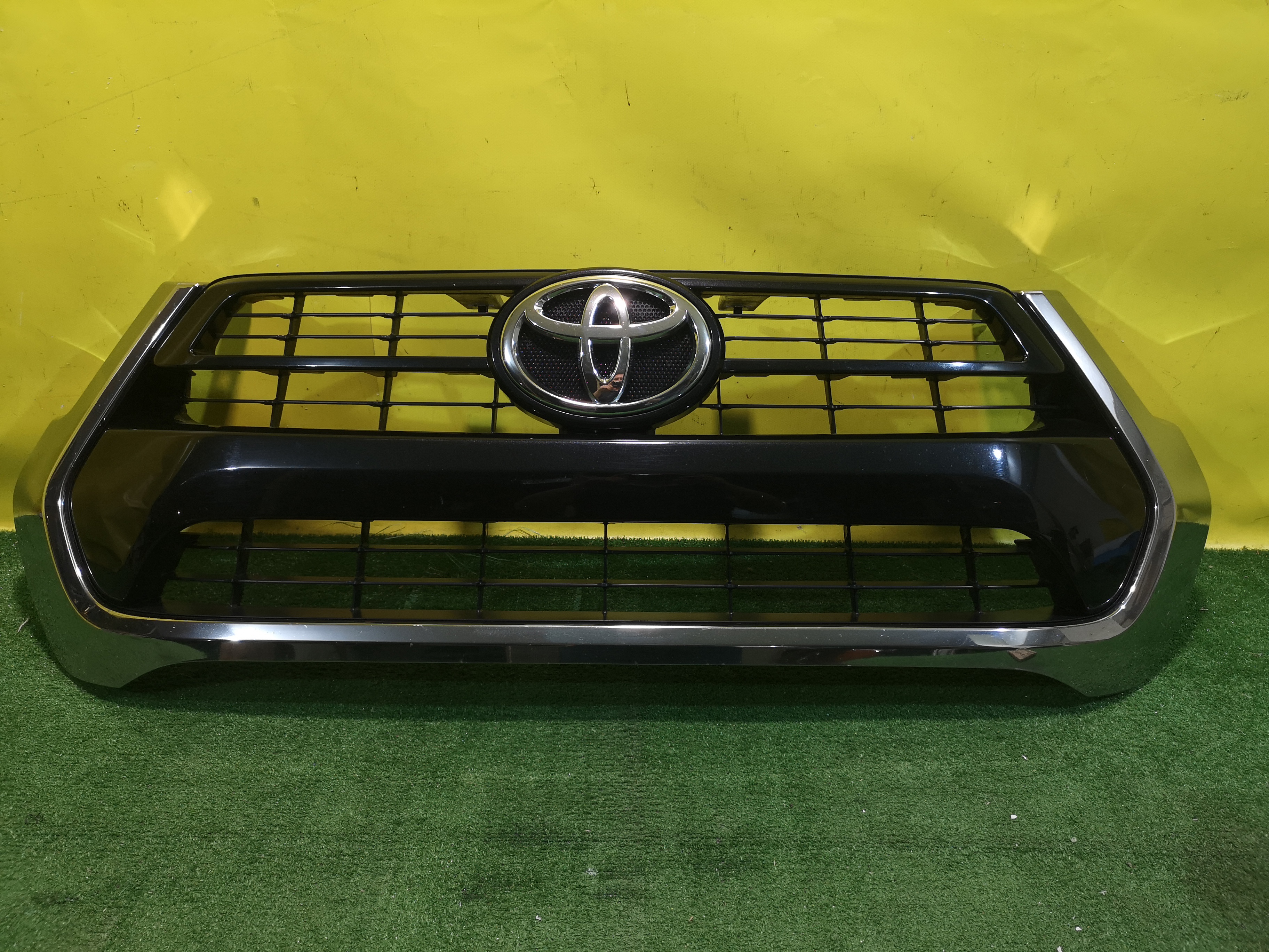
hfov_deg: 65.3
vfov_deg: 51.4
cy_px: 476
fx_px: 990
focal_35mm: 27
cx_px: 634
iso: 160
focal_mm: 5.58
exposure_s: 1/100
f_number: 1.8
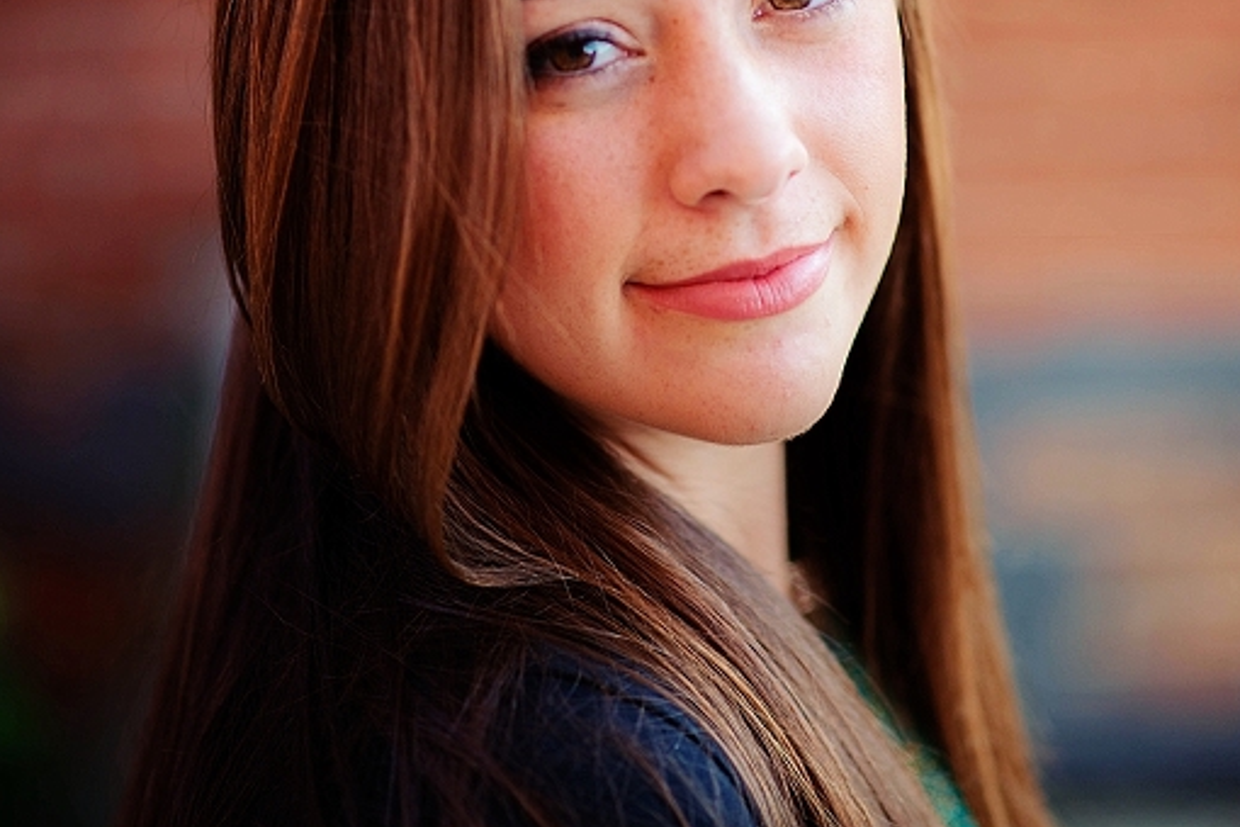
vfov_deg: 10.7
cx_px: 708
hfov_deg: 16.0
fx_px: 4409
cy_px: 247
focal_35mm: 128
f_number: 1.8
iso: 200
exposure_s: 1/800
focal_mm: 85
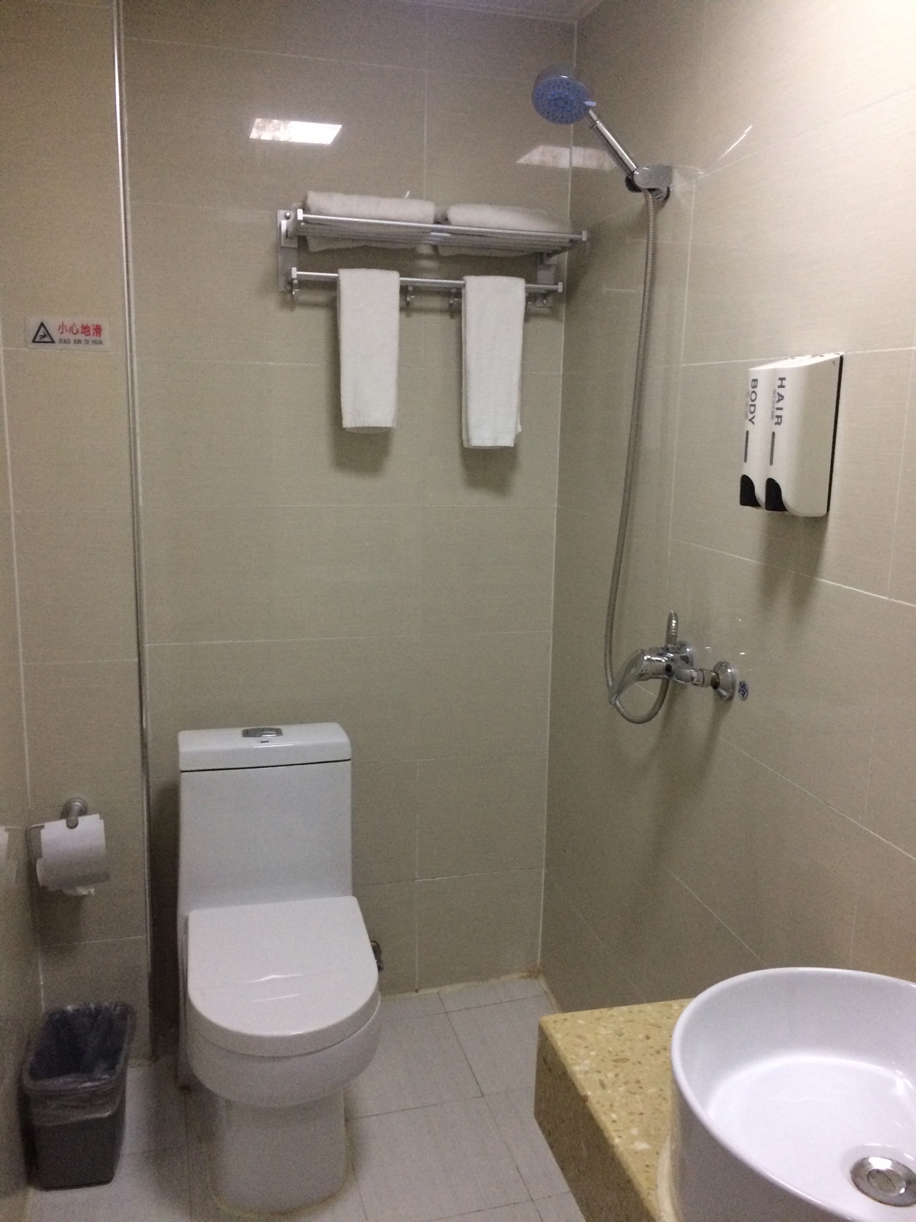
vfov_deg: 61.7
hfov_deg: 48.2
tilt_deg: -13.3
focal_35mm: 29
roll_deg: +0.5
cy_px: 611
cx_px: 458
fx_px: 1023
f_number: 2.2
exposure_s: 1/33
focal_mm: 4.15
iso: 250
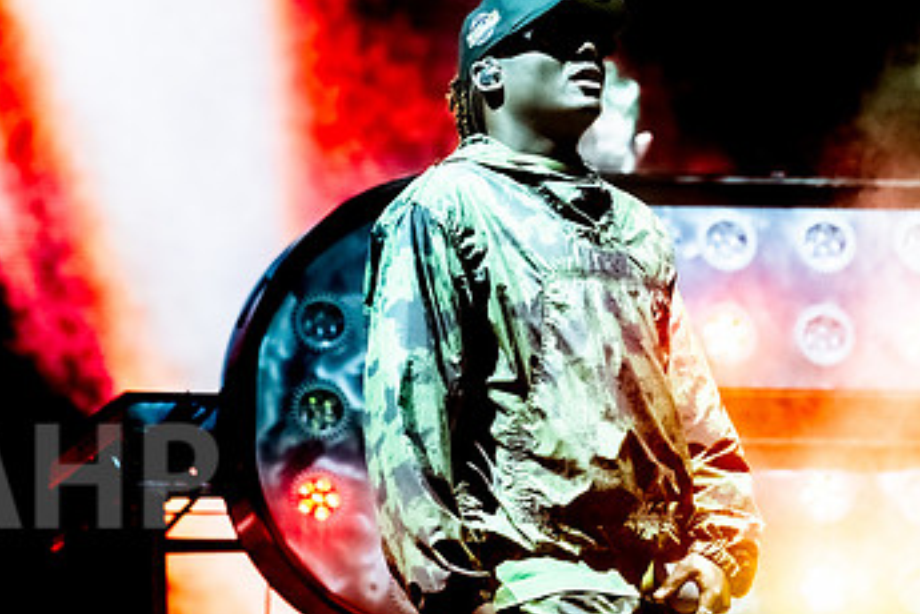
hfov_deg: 6.1
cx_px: 584
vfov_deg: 4.0
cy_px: 194
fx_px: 8688
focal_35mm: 340
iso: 2500
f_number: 2.8
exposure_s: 1/1250
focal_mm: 200
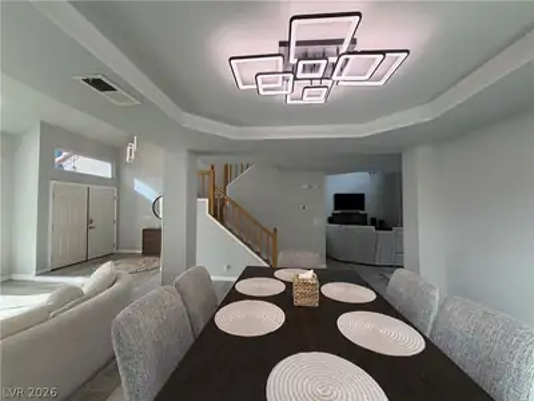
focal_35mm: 14
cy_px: 200
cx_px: 267
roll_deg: -0.3
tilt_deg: +1.7
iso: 64
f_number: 2.2
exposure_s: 1/65
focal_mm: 2.22
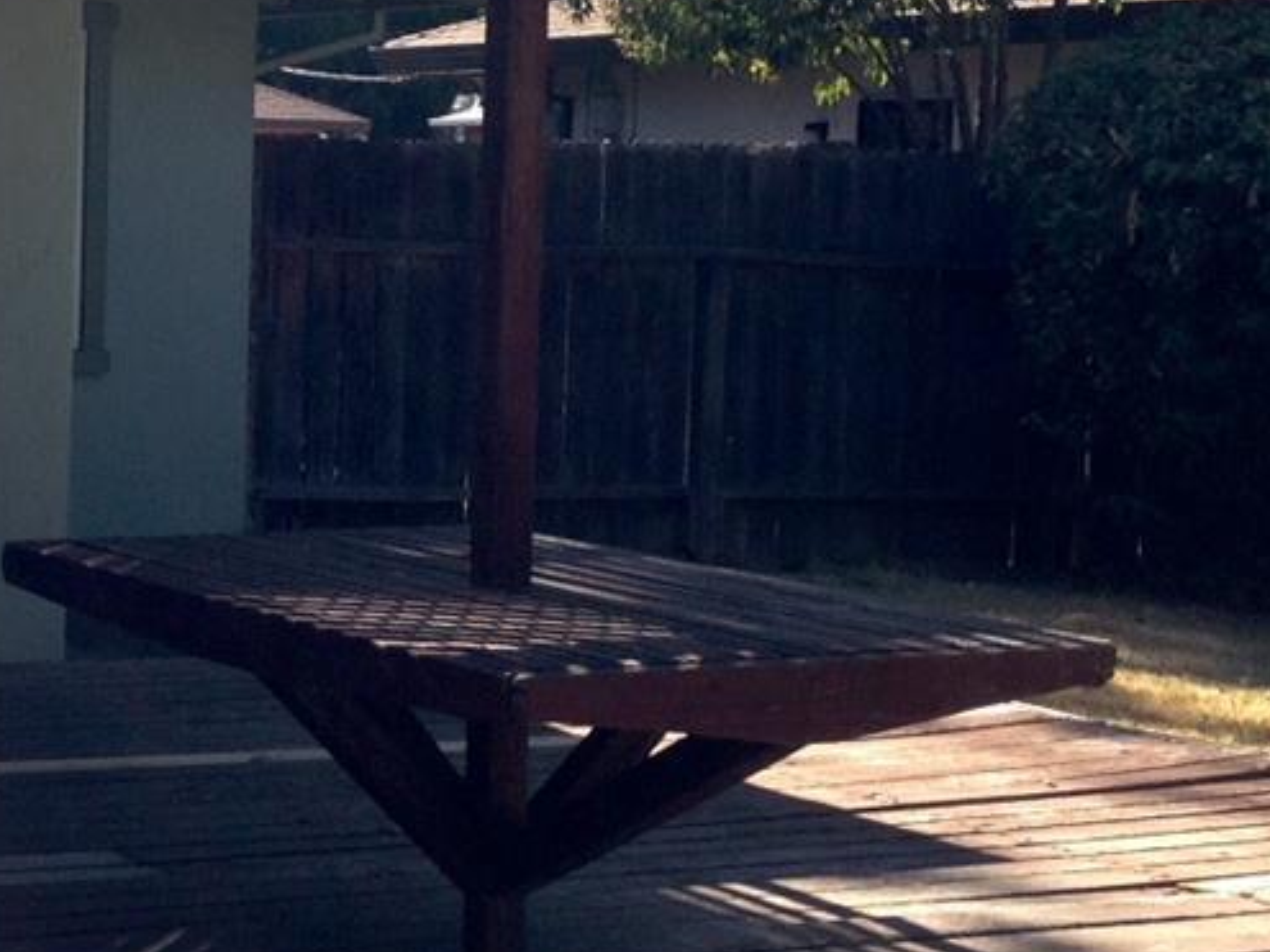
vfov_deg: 14.8
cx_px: 82
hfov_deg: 19.2
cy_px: 461
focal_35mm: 100
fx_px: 3668
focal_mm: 4.12
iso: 50
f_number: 2.4
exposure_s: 1/559
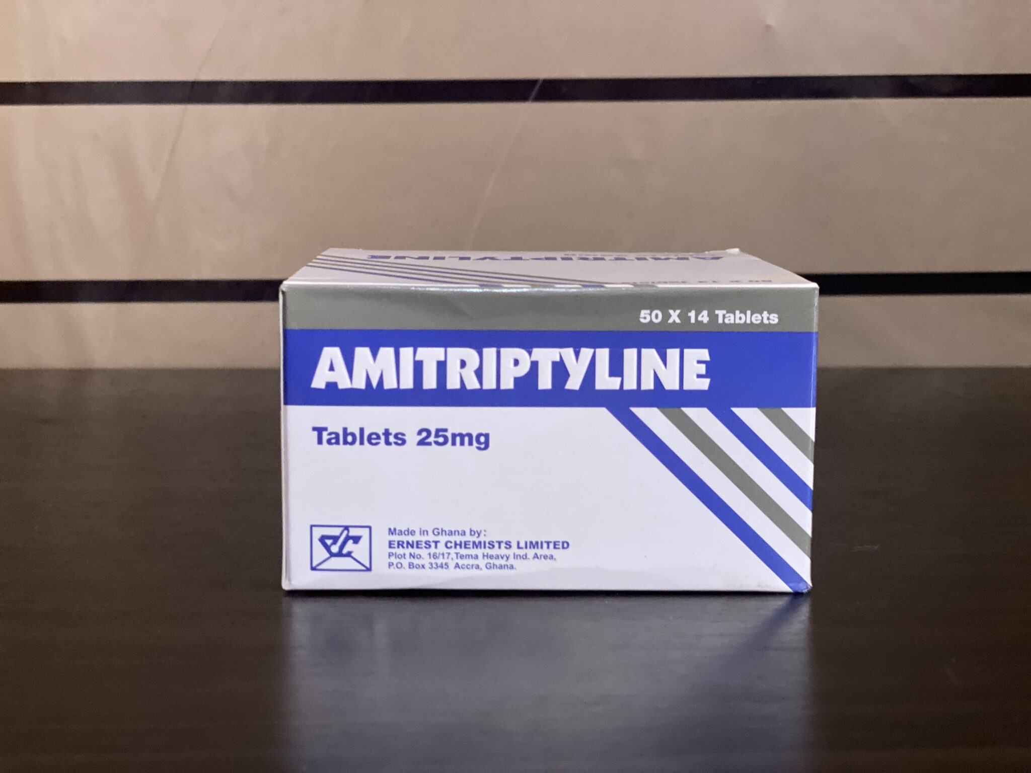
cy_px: 386
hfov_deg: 36.8
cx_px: 516
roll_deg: +1.3
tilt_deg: -7.3
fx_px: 1549
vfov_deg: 28.0
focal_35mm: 52
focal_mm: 6
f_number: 2
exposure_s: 1/69
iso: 250
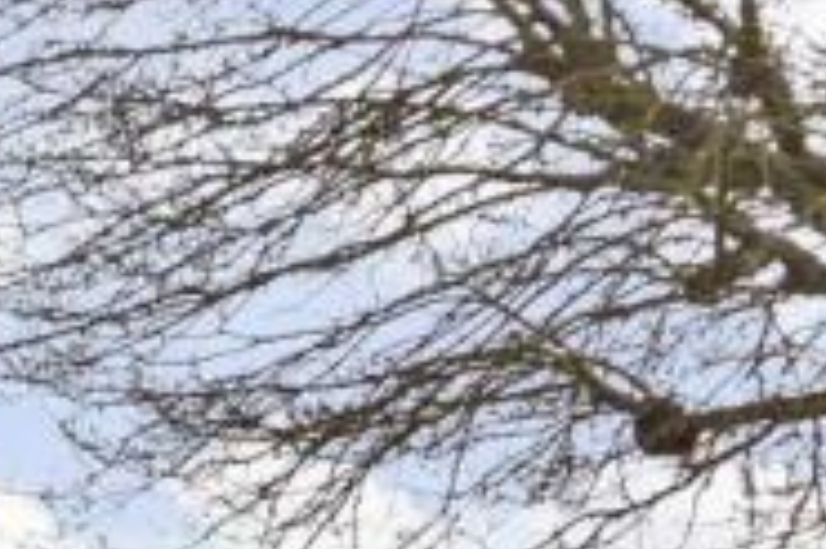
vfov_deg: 4.7
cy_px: 596
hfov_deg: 7.1
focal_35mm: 291
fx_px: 6671
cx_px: 467
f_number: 6.3
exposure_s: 1/400
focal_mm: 55
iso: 160
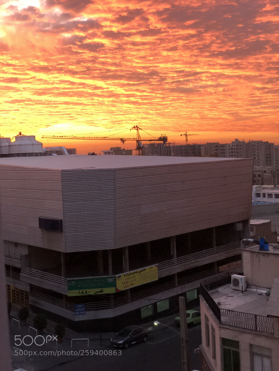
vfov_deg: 36.8
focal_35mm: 52
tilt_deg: -2.2
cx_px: 140
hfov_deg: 28.0
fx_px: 559
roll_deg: +2.0
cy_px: 186
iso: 125
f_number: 2.4
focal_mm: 6
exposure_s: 1/50
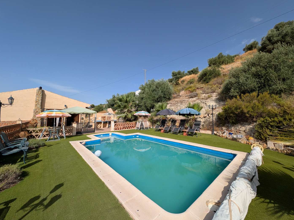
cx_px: 151
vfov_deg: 89.9
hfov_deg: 106.1
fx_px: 110
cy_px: 105
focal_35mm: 13
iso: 38
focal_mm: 2.23
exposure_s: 1/2309
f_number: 1.95
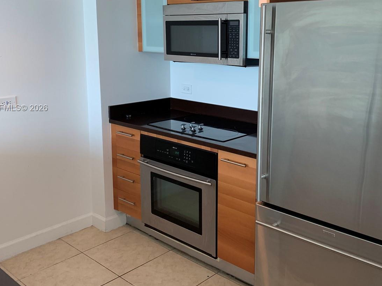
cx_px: 218
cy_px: 108
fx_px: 419
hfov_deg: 48.8
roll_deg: -0.3
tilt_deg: -11.5
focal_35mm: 38
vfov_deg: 37.5
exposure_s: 1/120
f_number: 1.8
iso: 64
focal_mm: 4.25
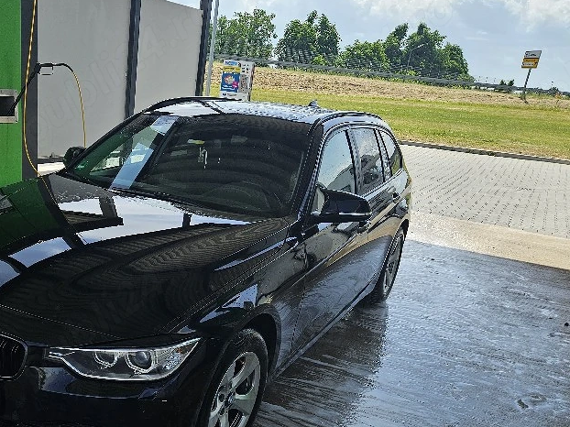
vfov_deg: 37.8
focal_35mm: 37
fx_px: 609
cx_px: 178
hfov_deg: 49.1
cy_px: 316
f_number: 1.8
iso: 25
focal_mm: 5.4
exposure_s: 1/1429
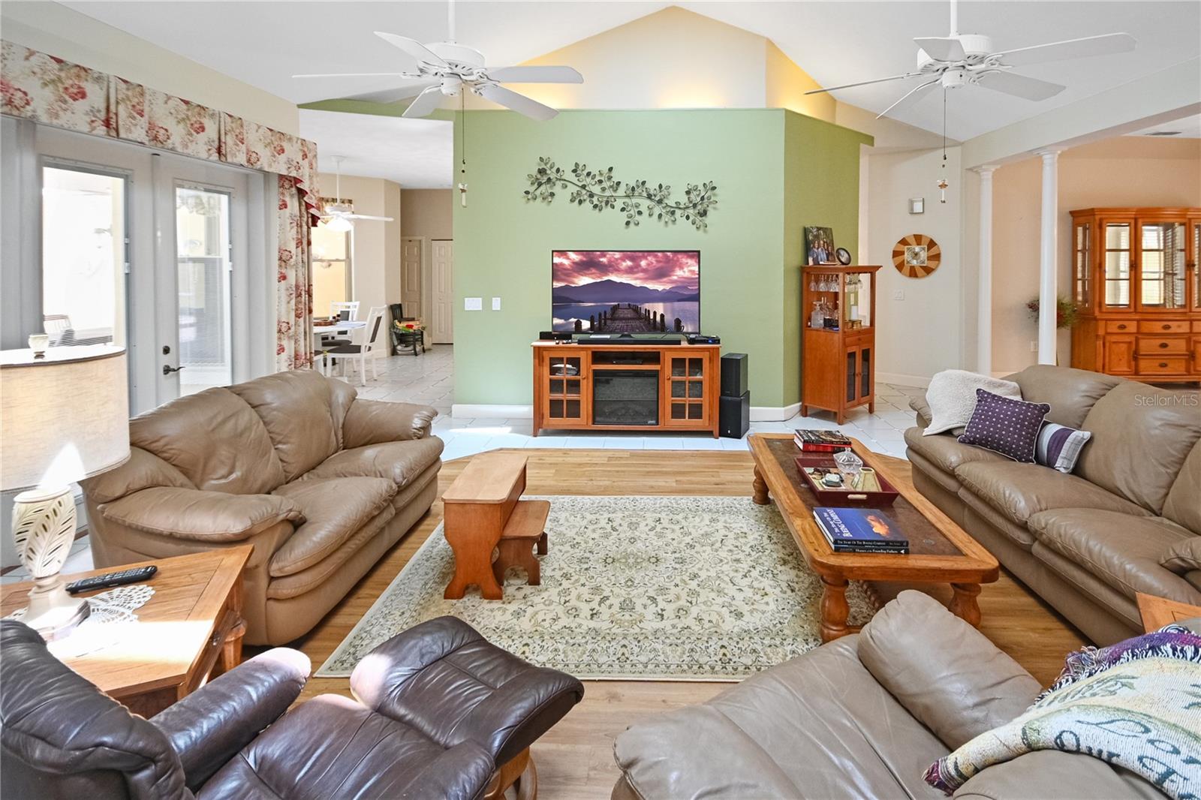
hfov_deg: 100.4
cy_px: 400
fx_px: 500
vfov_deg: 77.3
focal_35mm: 15
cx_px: 600
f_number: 4
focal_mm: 10
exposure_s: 1/60
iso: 1000
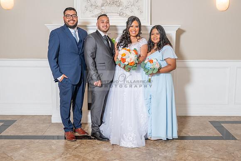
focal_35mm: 42
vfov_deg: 31.6
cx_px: 126
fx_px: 284
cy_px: 82
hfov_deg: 45.9
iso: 640
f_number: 4.5
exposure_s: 1/160
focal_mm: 40
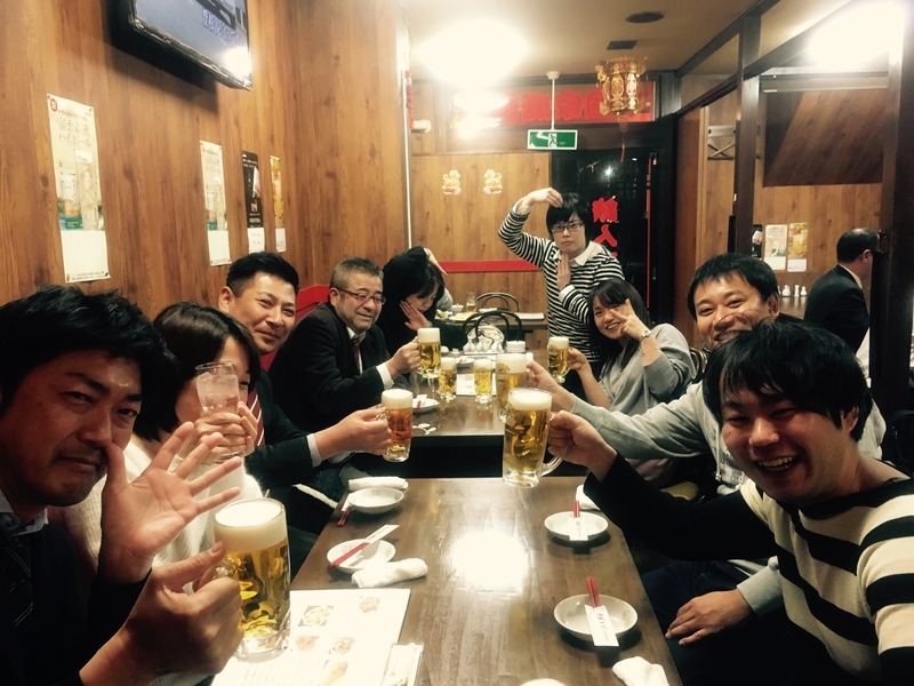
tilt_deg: -9.3
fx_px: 766
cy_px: 343
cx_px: 457
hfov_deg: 61.7
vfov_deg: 48.2
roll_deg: +0.7
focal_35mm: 29
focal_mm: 4.15
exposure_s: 1/24
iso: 200
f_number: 2.2
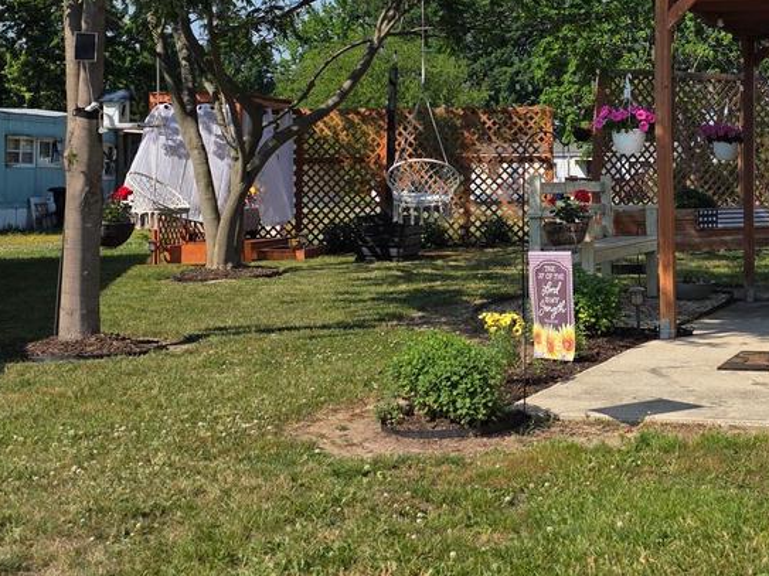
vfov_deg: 23.8
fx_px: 1355
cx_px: 670
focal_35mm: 61
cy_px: 143
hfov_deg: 30.5
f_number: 1.7
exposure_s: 1/6355
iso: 80
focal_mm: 6.3
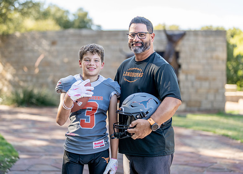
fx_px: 418
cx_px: 121
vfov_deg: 23.4
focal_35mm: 61
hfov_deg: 32.4
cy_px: 77
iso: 100
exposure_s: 1/1000
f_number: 1.2
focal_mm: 50
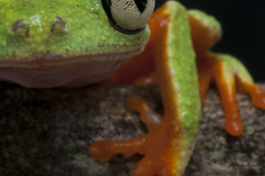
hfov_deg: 5.6
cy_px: 65
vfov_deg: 3.7
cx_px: 25
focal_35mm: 369
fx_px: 2714
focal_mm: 105
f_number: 29
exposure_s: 1/160
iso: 500
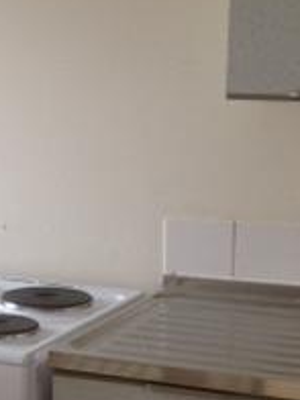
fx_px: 1317
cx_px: 20
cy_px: 237
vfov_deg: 17.3
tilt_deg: -8.2
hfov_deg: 12.9
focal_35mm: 114
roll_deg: +0.1
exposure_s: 1/20
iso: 50
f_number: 2.4
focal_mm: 4.28
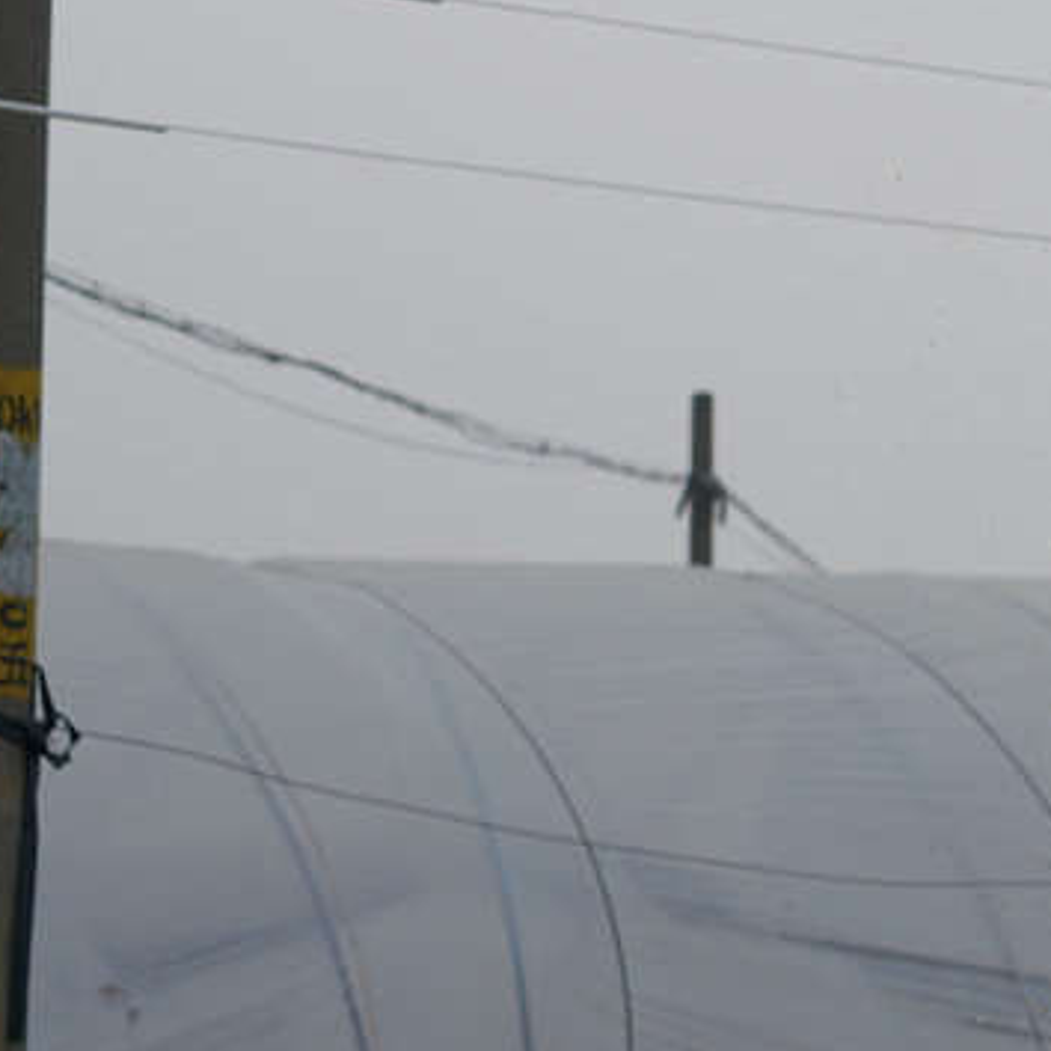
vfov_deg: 9.1
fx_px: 6595
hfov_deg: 8.5
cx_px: 2331
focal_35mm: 192
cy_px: 530
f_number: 4.5
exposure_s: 1/250
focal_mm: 50
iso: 100
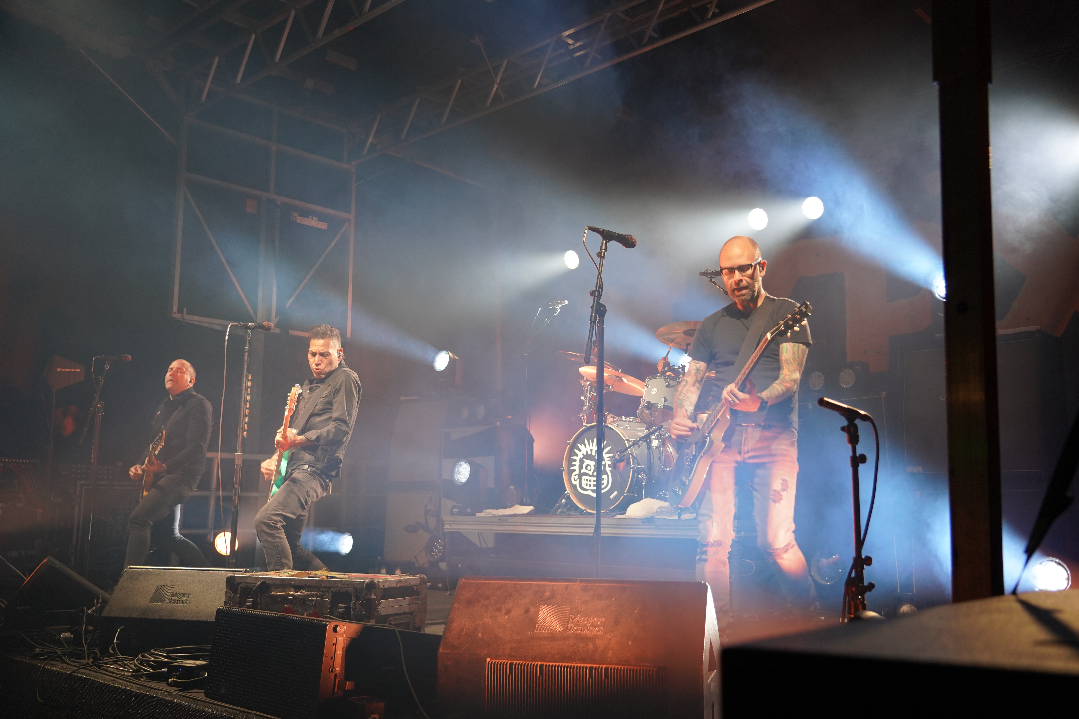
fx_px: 959
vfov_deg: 41.1
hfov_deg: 58.7
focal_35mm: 32
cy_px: 360
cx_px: 540
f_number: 4
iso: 1250
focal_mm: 32
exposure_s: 1/160
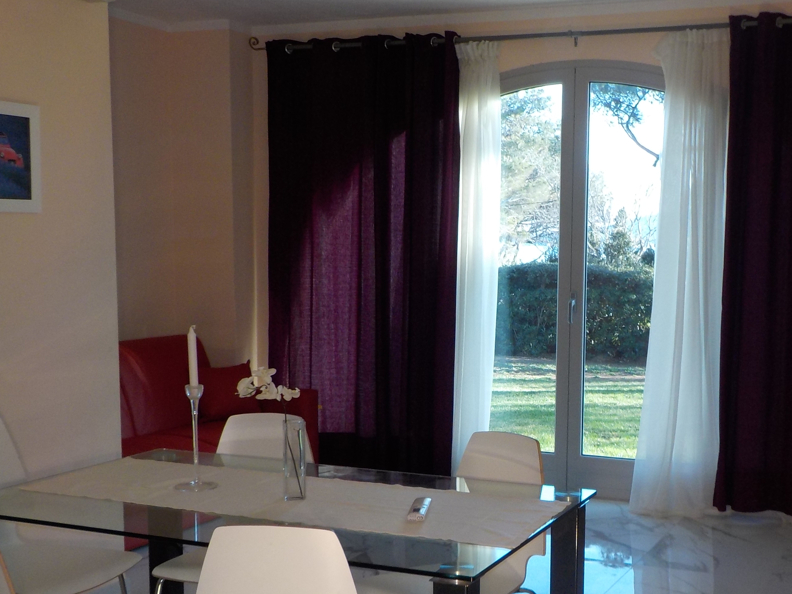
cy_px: 390
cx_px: 523
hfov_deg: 40.0
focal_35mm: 47
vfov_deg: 30.7
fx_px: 1075
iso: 125
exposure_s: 1/80
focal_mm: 4.1
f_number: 3.3
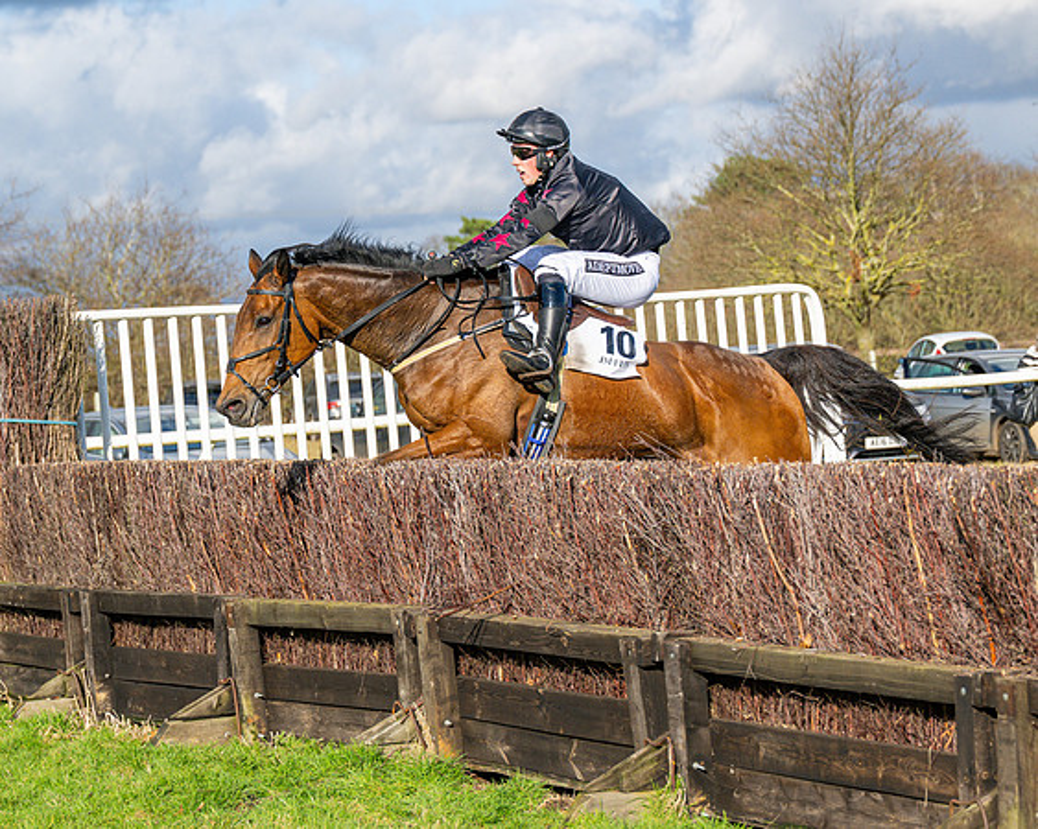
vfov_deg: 13.6
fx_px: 3491
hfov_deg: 16.9
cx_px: 569
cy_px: 445
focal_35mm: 114
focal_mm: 71
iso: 200
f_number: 4
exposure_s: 1/3200
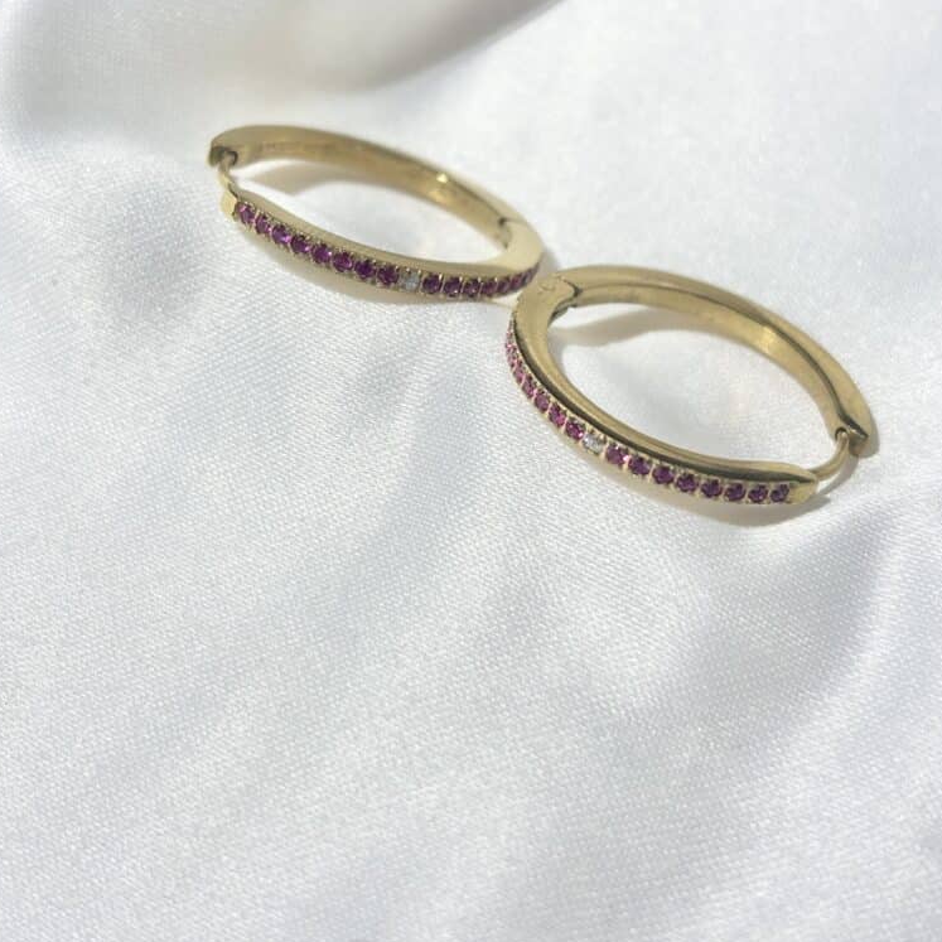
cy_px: 333
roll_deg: +7.5
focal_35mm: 63
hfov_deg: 27.3
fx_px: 1940
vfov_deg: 27.2
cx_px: 467
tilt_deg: -43.7
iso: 32
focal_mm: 5.96
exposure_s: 1/329
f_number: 1.6
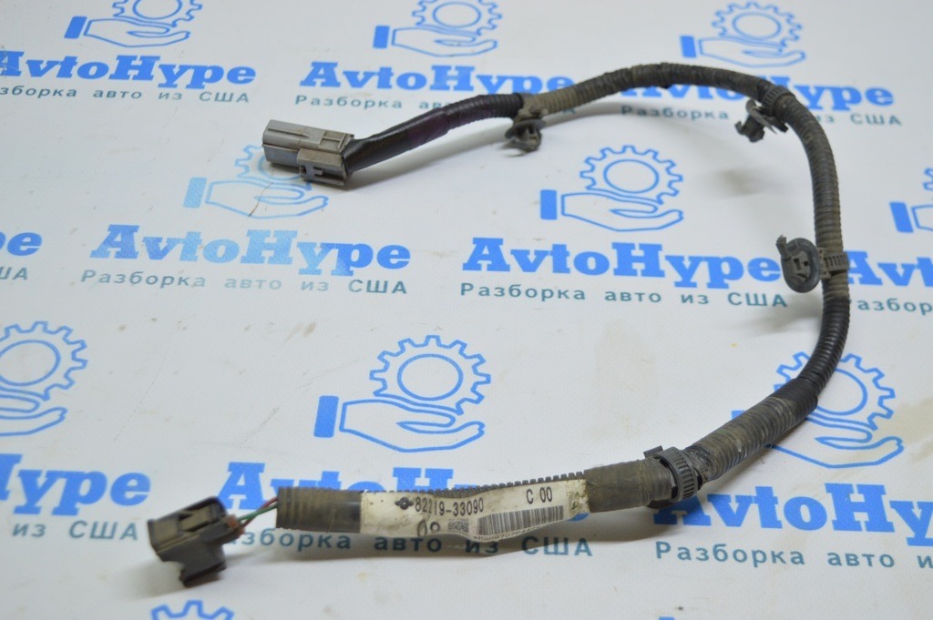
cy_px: 310
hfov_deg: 36.9
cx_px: 466
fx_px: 1398
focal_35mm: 54
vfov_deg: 25.0
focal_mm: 36
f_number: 4.8
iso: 400
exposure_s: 1/50
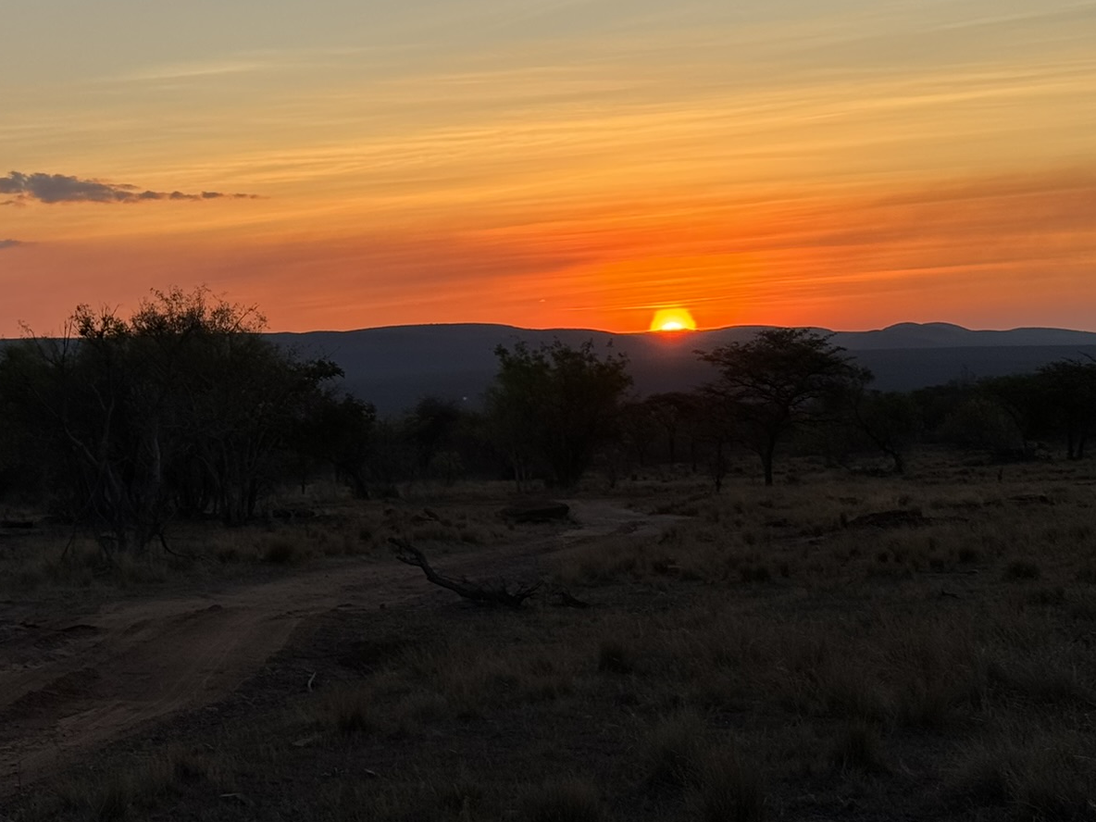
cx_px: 434
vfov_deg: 17.7
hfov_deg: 23.5
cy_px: 272
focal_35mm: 83
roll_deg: +1.6
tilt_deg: +1.8
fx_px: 2628
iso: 64
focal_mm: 6.86
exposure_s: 1/1818
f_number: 1.78
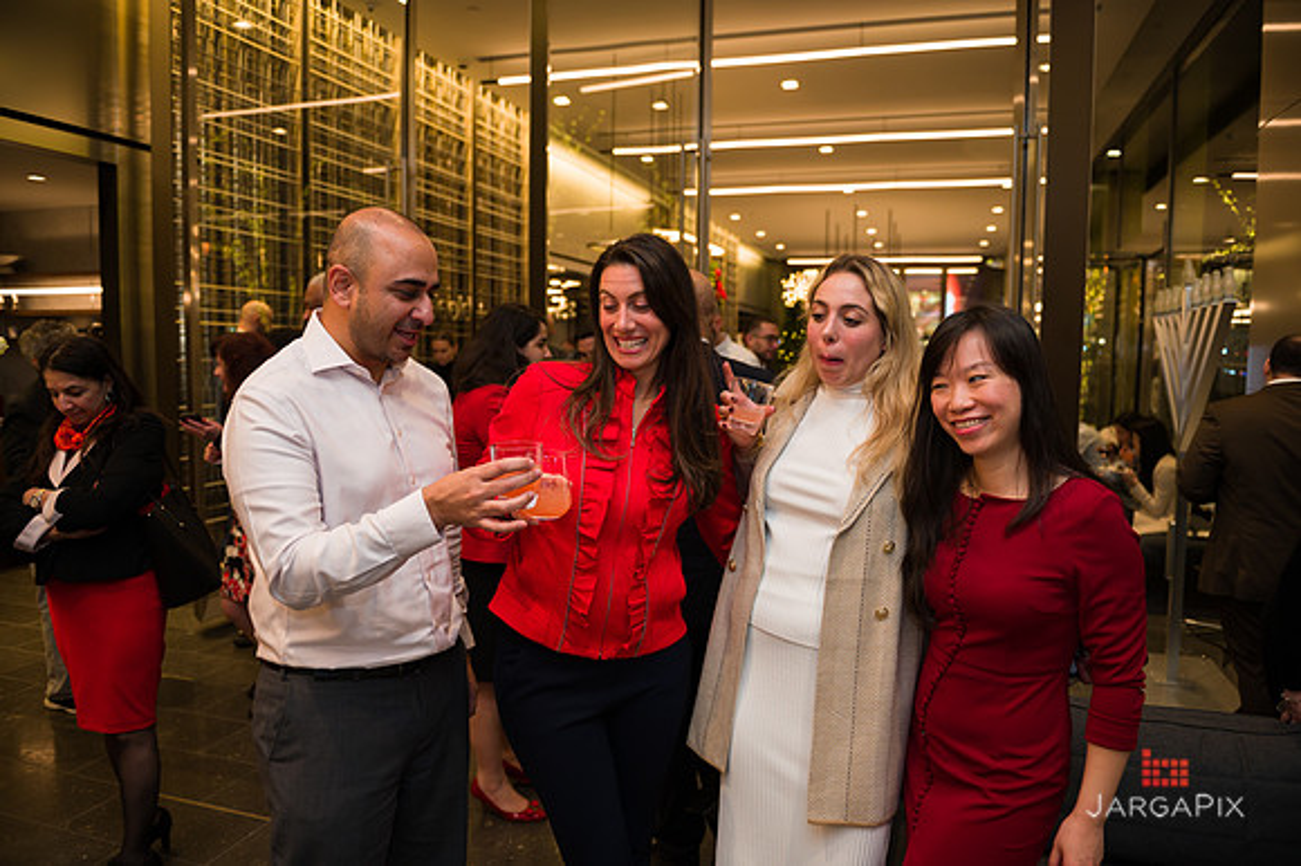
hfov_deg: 73.8
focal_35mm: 24
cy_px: 433
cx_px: 650
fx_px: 867
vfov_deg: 53.1
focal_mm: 24
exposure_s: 1/160
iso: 400
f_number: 3.2
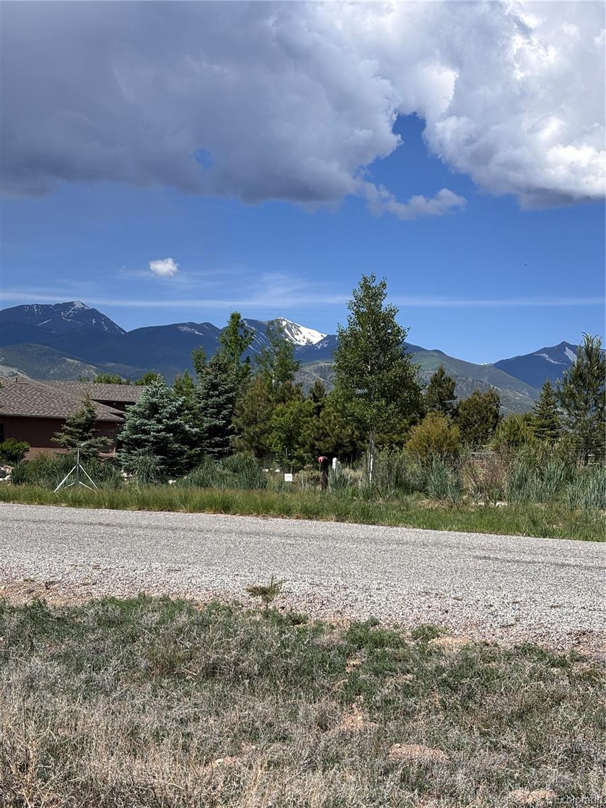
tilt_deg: +1.3
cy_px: 404
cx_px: 303
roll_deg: -3.8
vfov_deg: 36.8
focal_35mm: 52
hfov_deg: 28.0
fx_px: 1214
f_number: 1.6
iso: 40
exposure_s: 1/3663
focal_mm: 5.96
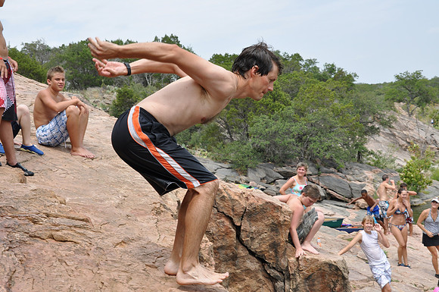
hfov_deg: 33.4
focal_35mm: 60
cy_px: 146
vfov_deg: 22.6
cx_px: 220
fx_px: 731
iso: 200
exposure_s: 1/400
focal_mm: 40
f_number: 8
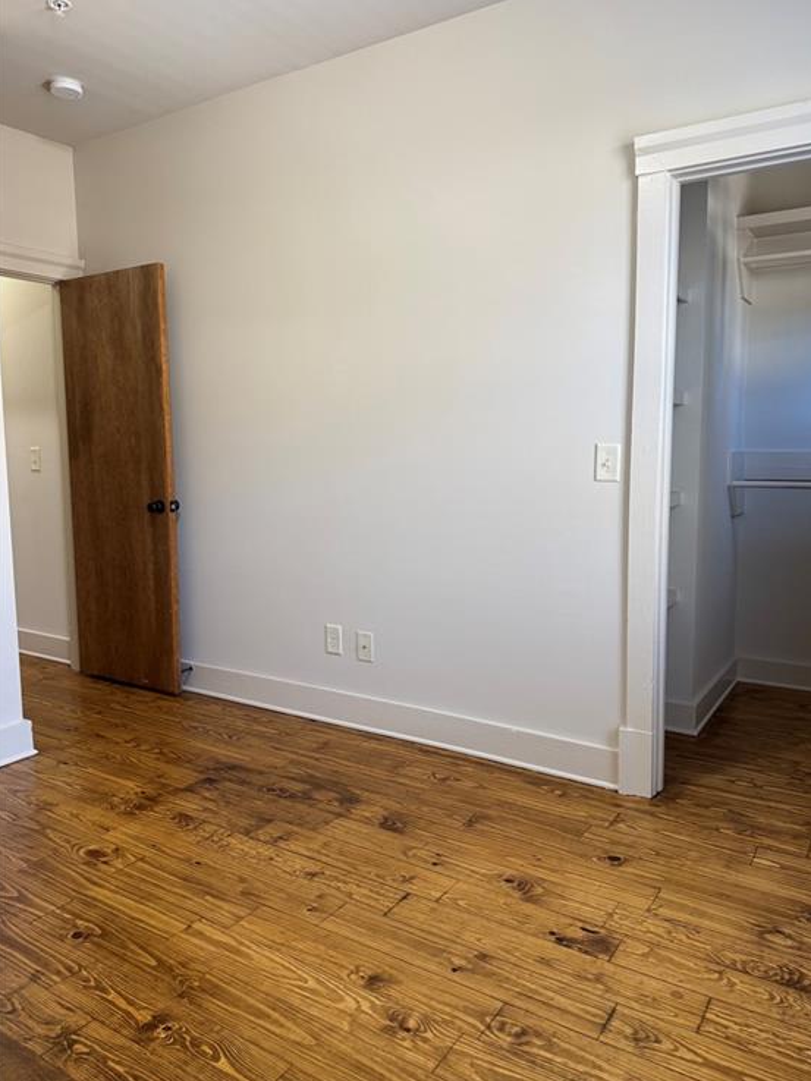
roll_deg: +0.7
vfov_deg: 69.4
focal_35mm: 25
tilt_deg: -6.7
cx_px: 418
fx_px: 781
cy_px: 528
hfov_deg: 54.9
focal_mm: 6.76
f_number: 1.78
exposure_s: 1/120
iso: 160
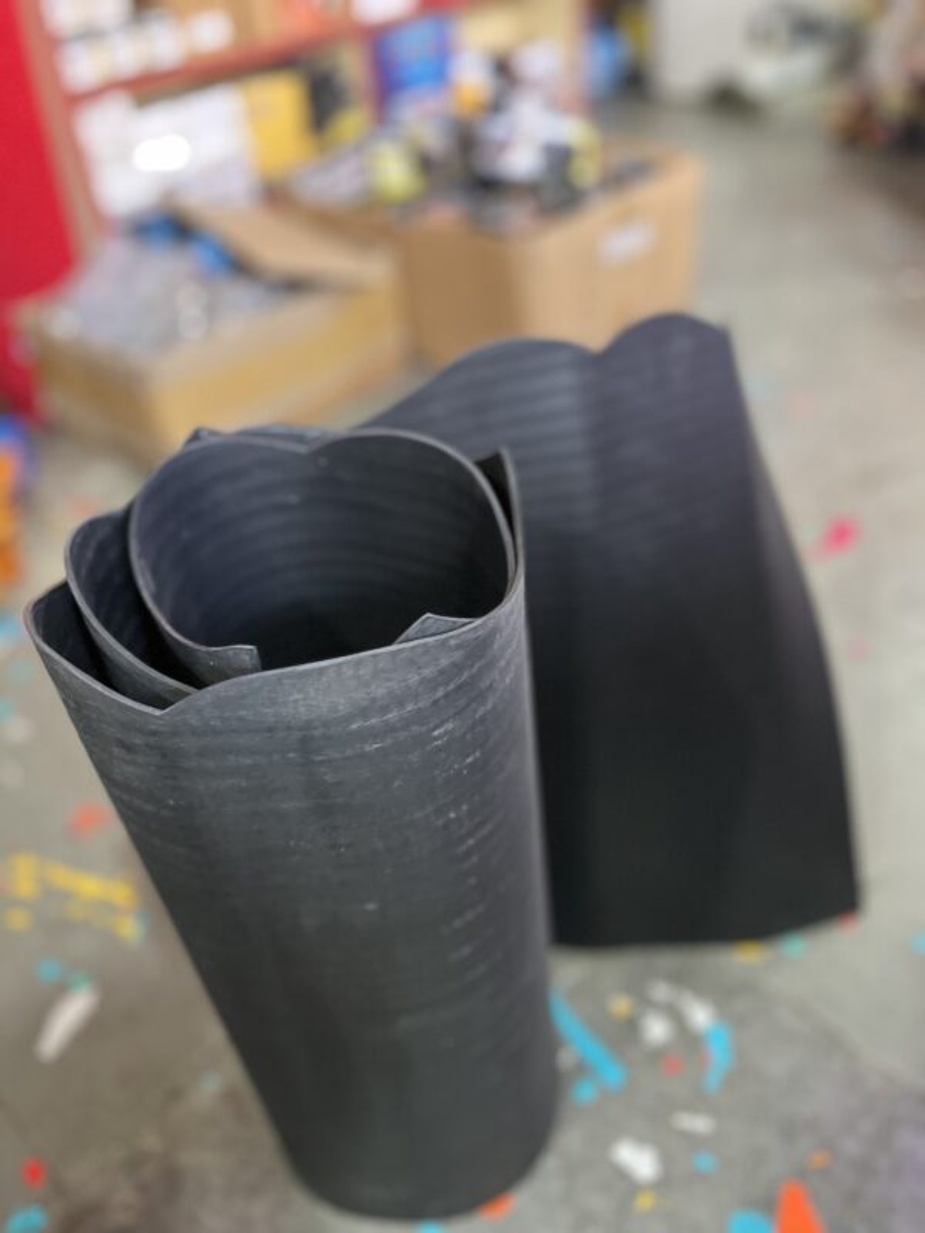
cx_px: 462
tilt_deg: -39.2
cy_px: 616
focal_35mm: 26
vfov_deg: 67.3
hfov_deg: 53.1
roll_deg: +6.3
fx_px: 926
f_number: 1.6
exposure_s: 1/33
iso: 400
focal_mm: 5.1
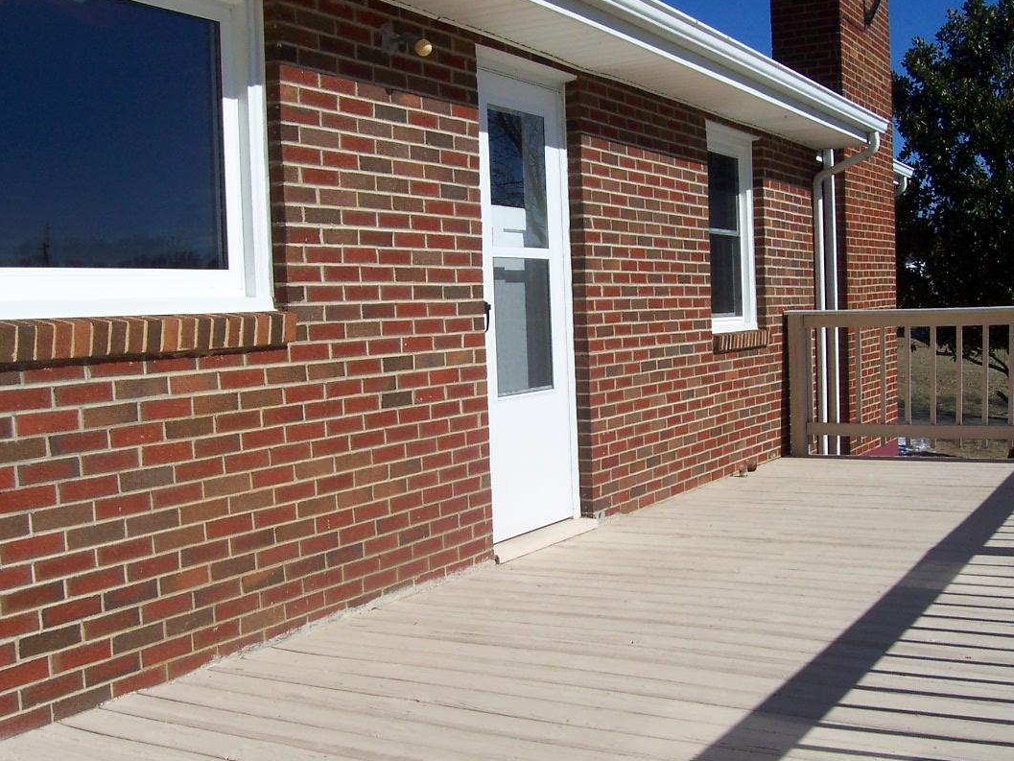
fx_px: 1230
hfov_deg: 44.8
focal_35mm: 42
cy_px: 427
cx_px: 544
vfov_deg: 34.3
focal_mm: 5.6
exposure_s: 1/1000
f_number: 5.6
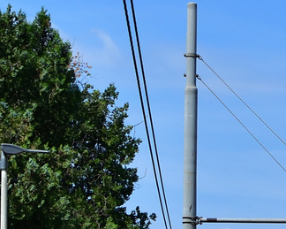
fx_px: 2259
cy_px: 318
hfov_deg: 7.0
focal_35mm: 267
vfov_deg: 5.7
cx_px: 594
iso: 200
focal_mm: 32
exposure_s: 1/800
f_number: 7.1
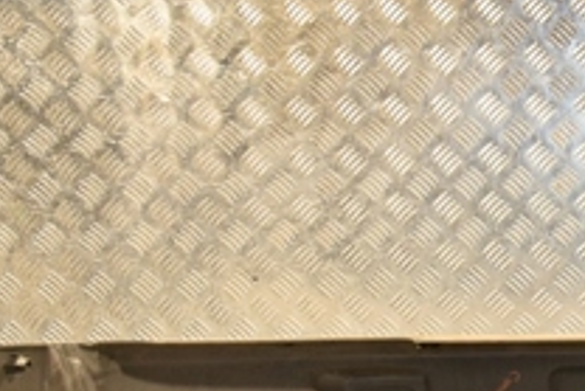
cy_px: 309
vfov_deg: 16.4
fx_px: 1350
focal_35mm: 83
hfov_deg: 22.2
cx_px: 742
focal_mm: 18
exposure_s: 1/200
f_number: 5.6
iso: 800
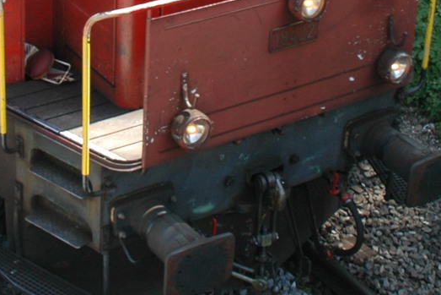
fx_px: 1213
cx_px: 131
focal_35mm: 99
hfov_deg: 20.5
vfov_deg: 13.3
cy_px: -98
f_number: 6.3
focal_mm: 18
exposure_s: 1/160
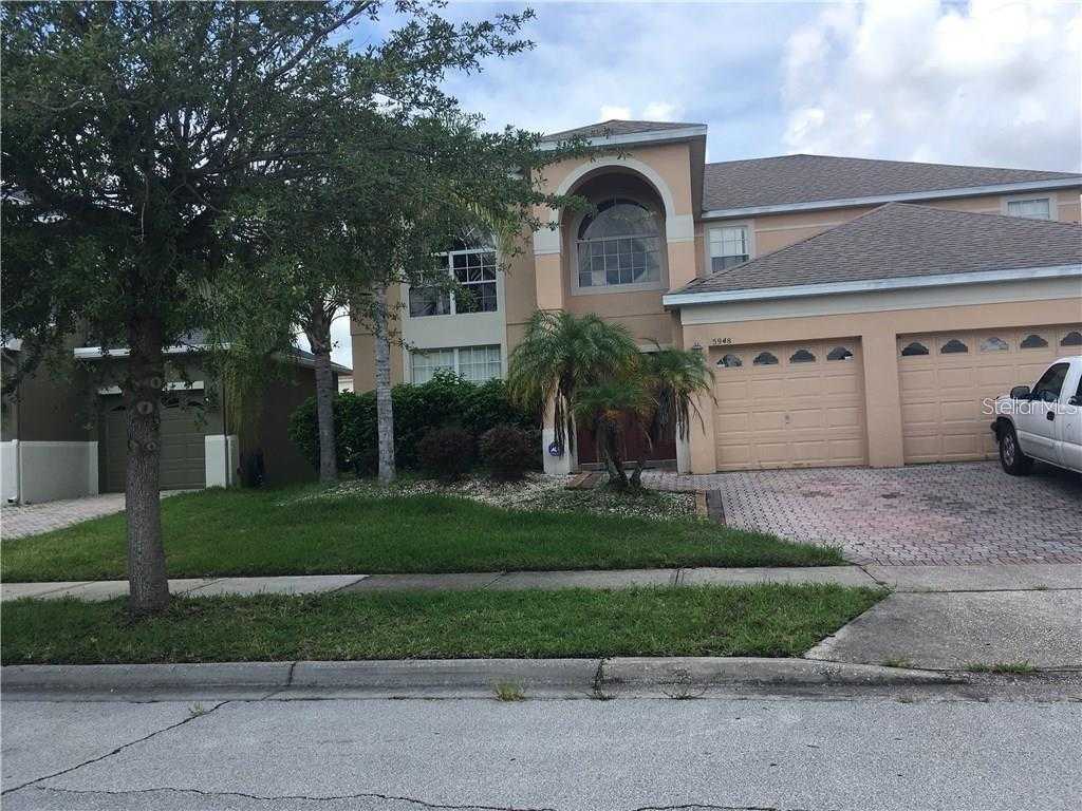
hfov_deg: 61.7
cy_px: 406
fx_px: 906
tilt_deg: +0.2
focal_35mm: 29
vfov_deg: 48.2
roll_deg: +3.6
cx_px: 541
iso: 25
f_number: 2.2
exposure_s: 1/1040
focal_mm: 4.15
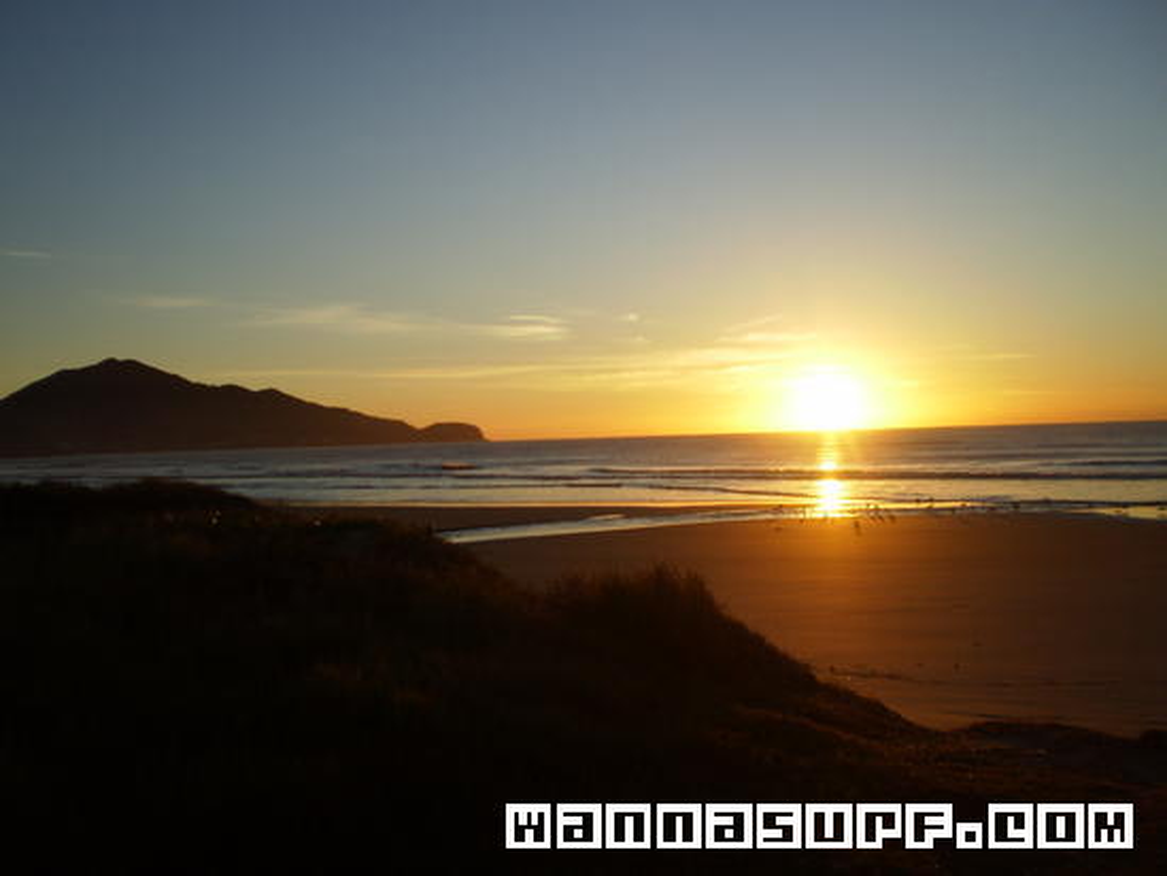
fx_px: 1214
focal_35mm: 36
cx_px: 584
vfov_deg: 39.7
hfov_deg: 51.3
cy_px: 438
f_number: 3.1
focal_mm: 6.3
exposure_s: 1/1000
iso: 64
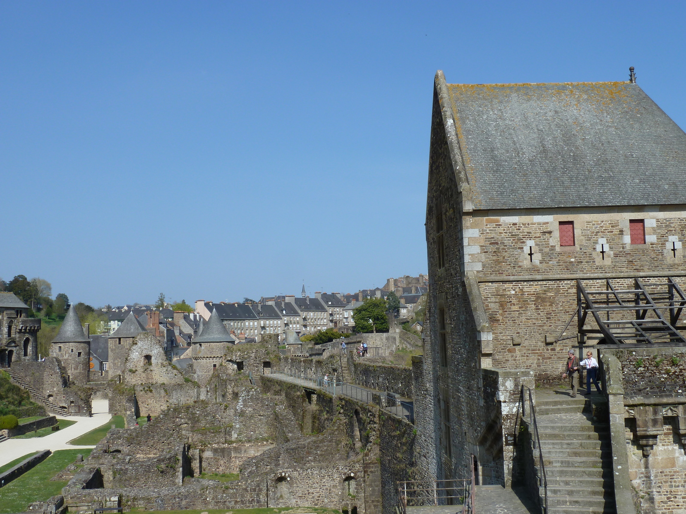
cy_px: 257
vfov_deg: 38.7
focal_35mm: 37
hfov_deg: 50.1
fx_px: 733
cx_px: 343
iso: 80
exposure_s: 1/500
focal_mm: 6.1
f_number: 5
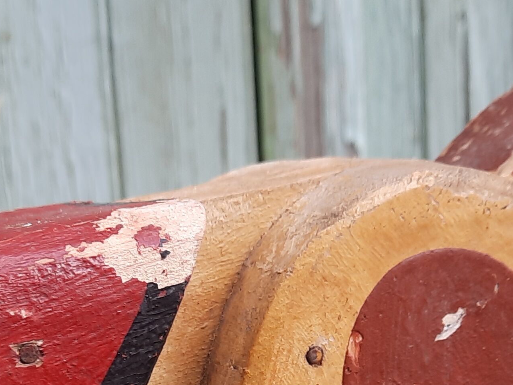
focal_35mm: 78
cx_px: 193
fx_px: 1156
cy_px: 496
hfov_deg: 24.9
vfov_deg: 17.7
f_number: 2
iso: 32
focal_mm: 4.6
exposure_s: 1/128
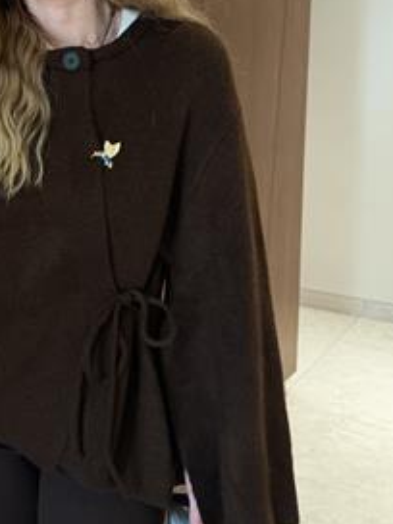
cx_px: 37
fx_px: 711
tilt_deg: -5.5
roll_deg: +0.4
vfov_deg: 39.8
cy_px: 161
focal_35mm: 47
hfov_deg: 29.6
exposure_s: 1/33
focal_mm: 6.76
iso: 800
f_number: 1.78
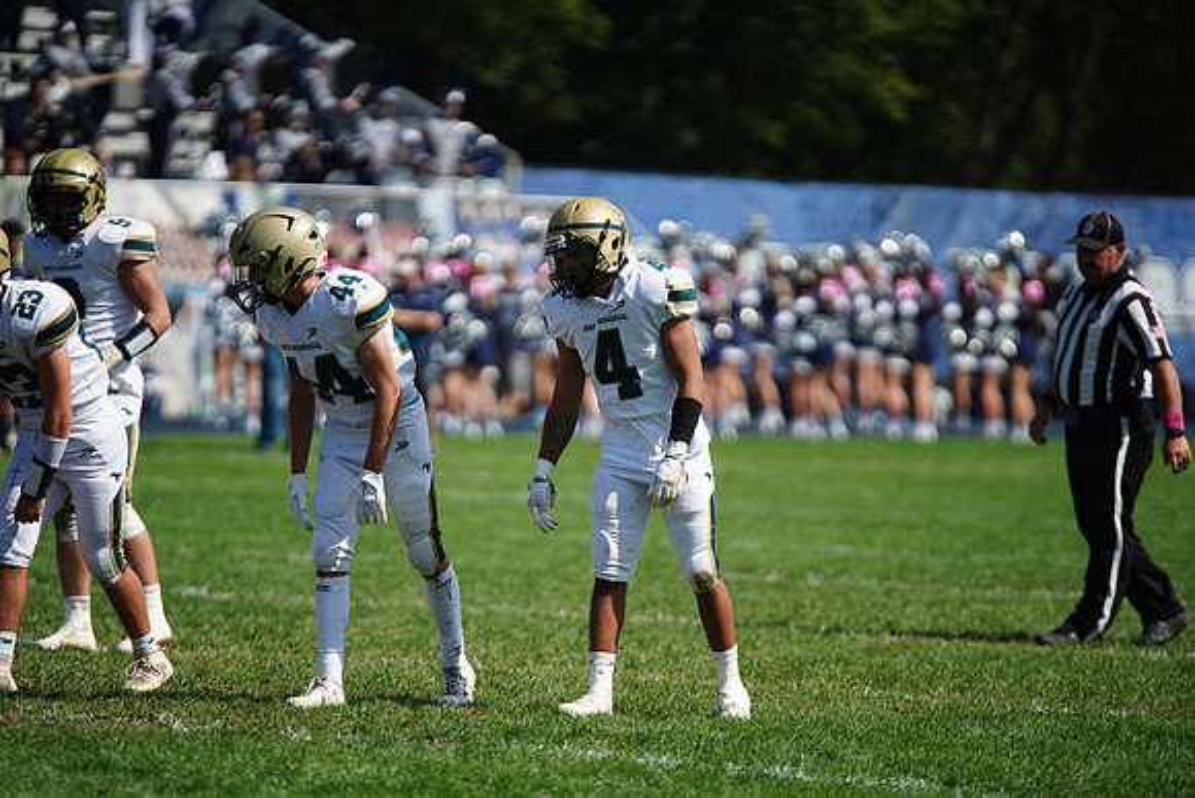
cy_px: 399
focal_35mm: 300
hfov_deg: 6.9
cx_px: 598
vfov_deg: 4.6
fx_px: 9960
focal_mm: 300
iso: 400
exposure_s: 1/6400
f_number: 2.8
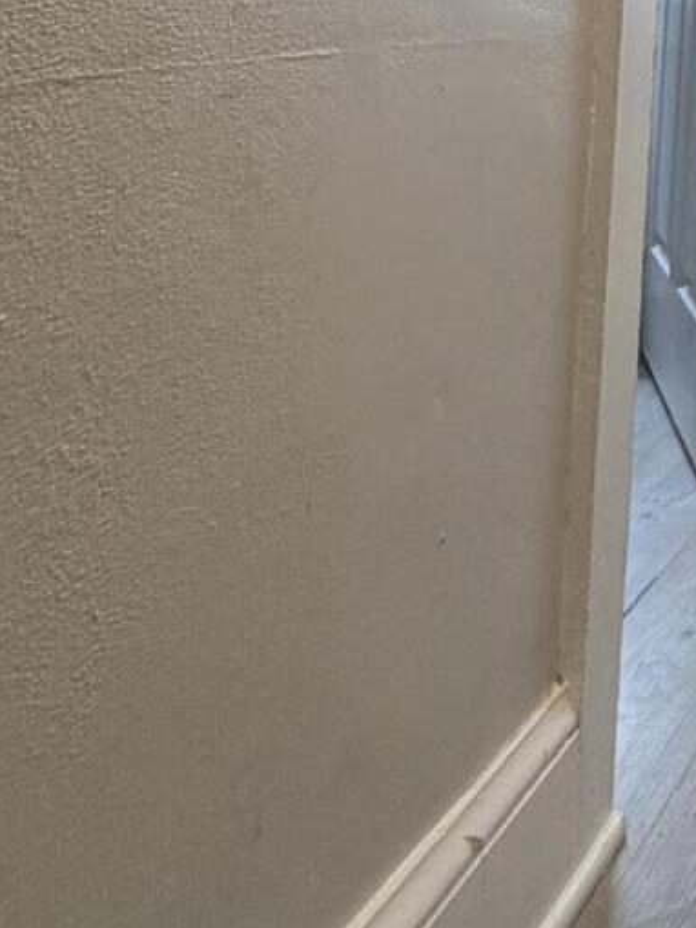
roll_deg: -1.6
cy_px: -135
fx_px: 1474
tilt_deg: +3.6
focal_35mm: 55
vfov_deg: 30.6
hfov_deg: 20.7
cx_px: 1159
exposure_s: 1/120
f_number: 2.2
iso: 160
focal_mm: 2.22
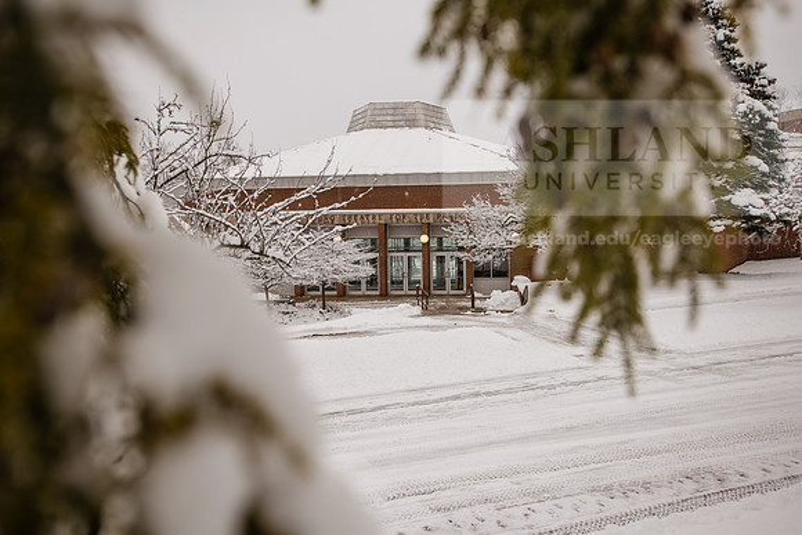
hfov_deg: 54.4
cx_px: 401
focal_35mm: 35
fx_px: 780
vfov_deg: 37.9
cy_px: 268
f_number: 5
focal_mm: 35
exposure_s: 1/500
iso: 200
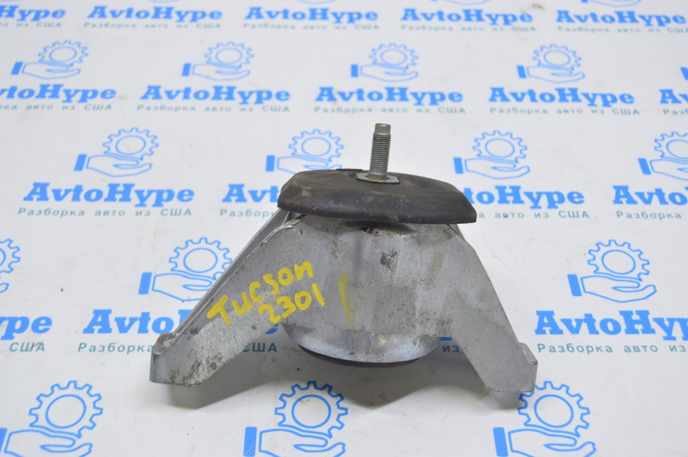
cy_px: 228
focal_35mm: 45
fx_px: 859
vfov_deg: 29.8
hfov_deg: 43.6
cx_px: 344
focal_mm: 30
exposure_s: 1/20
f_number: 5.6
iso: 400
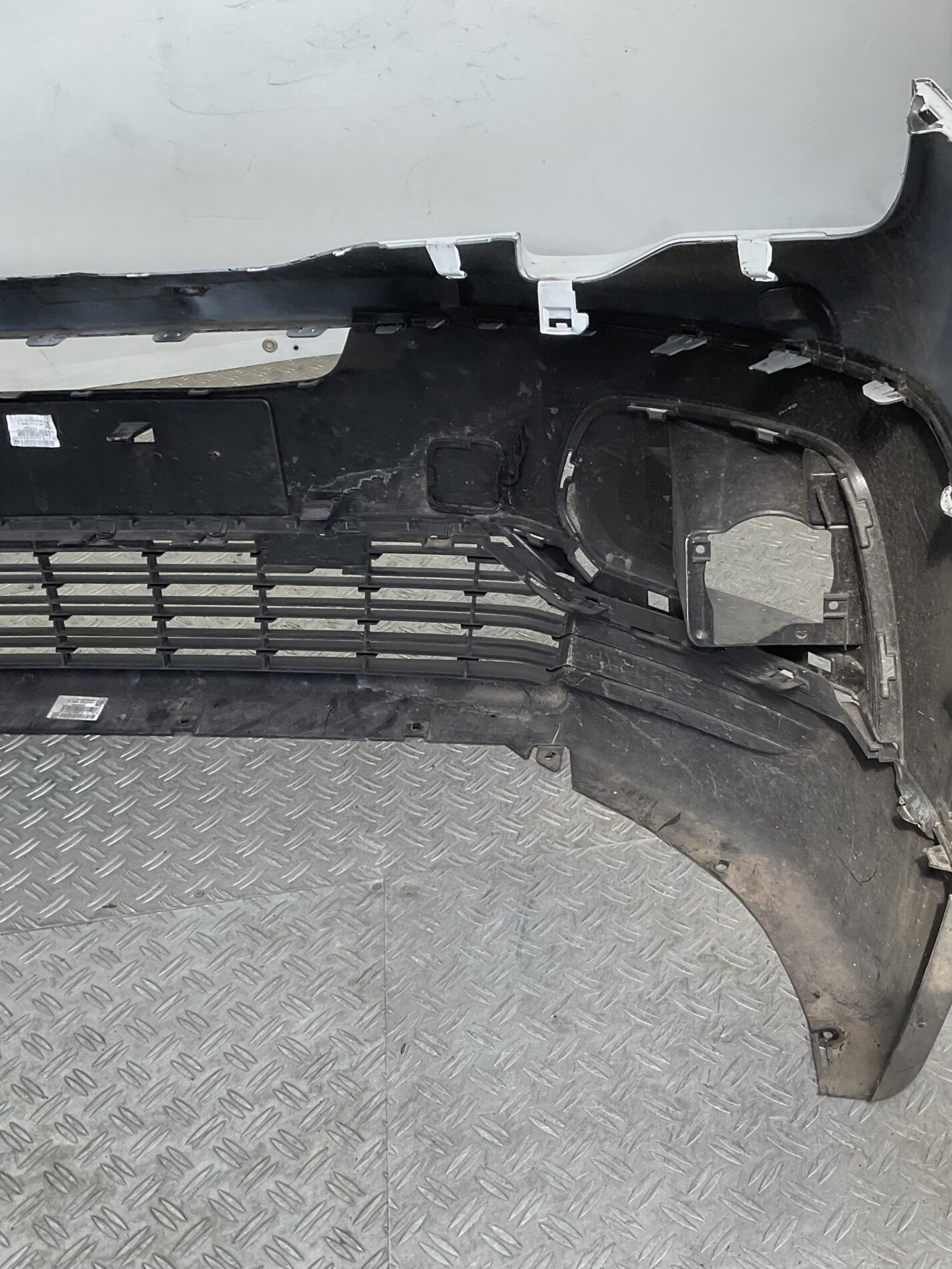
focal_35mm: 39
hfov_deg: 36.8
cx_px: 528
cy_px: 631
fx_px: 1430
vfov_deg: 47.9
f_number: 1.8
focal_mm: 3
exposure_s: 1/157
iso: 16
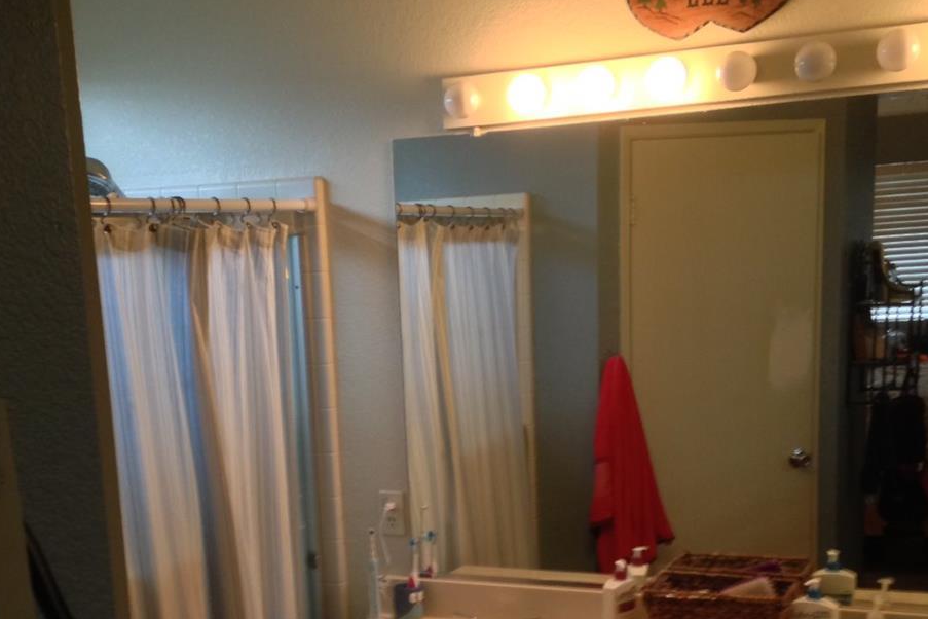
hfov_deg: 35.0
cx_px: 402
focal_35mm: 57
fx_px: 1469
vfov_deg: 23.3
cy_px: 523
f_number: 2.4
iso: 160
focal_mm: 4.12
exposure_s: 1/20
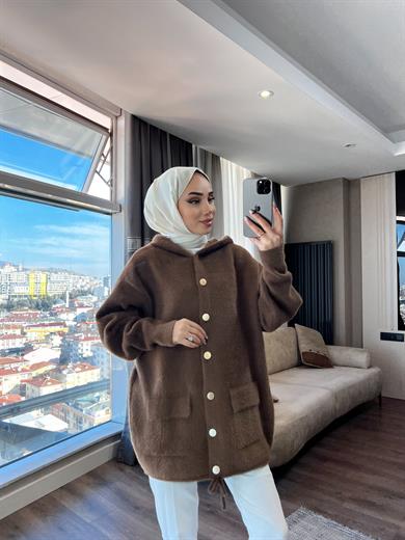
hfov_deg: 53.1
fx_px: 406
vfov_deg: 67.3
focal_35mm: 26
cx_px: 202
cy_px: 270
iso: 64
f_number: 1.5
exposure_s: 1/100
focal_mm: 5.7
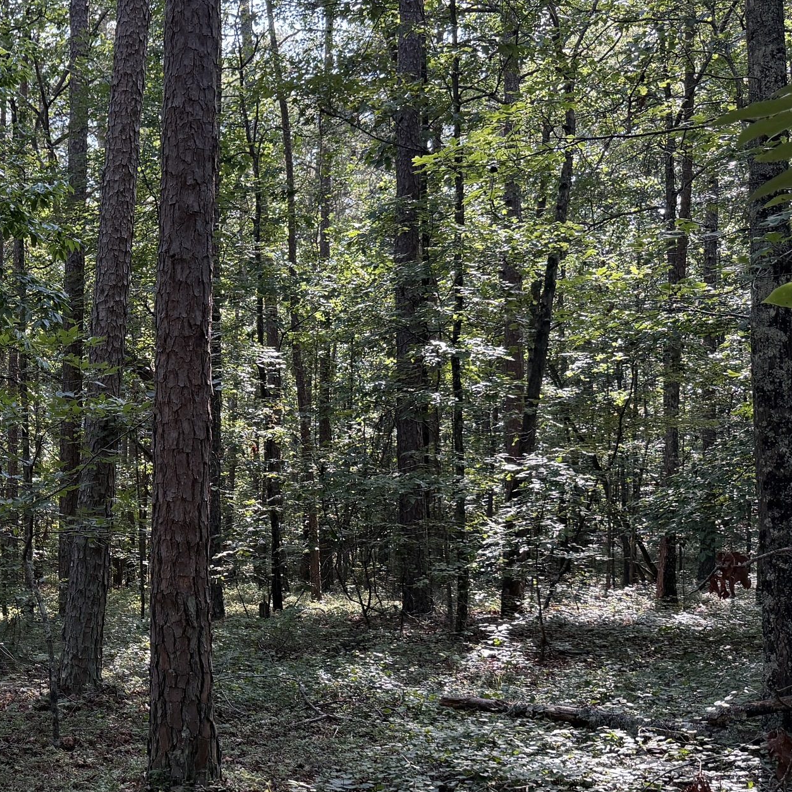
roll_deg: +0.3
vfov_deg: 32.6
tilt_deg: +0.7
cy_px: 490
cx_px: 23
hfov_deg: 30.7
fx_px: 1346
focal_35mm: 52
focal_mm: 6.76
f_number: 1.78
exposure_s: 1/208
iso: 125
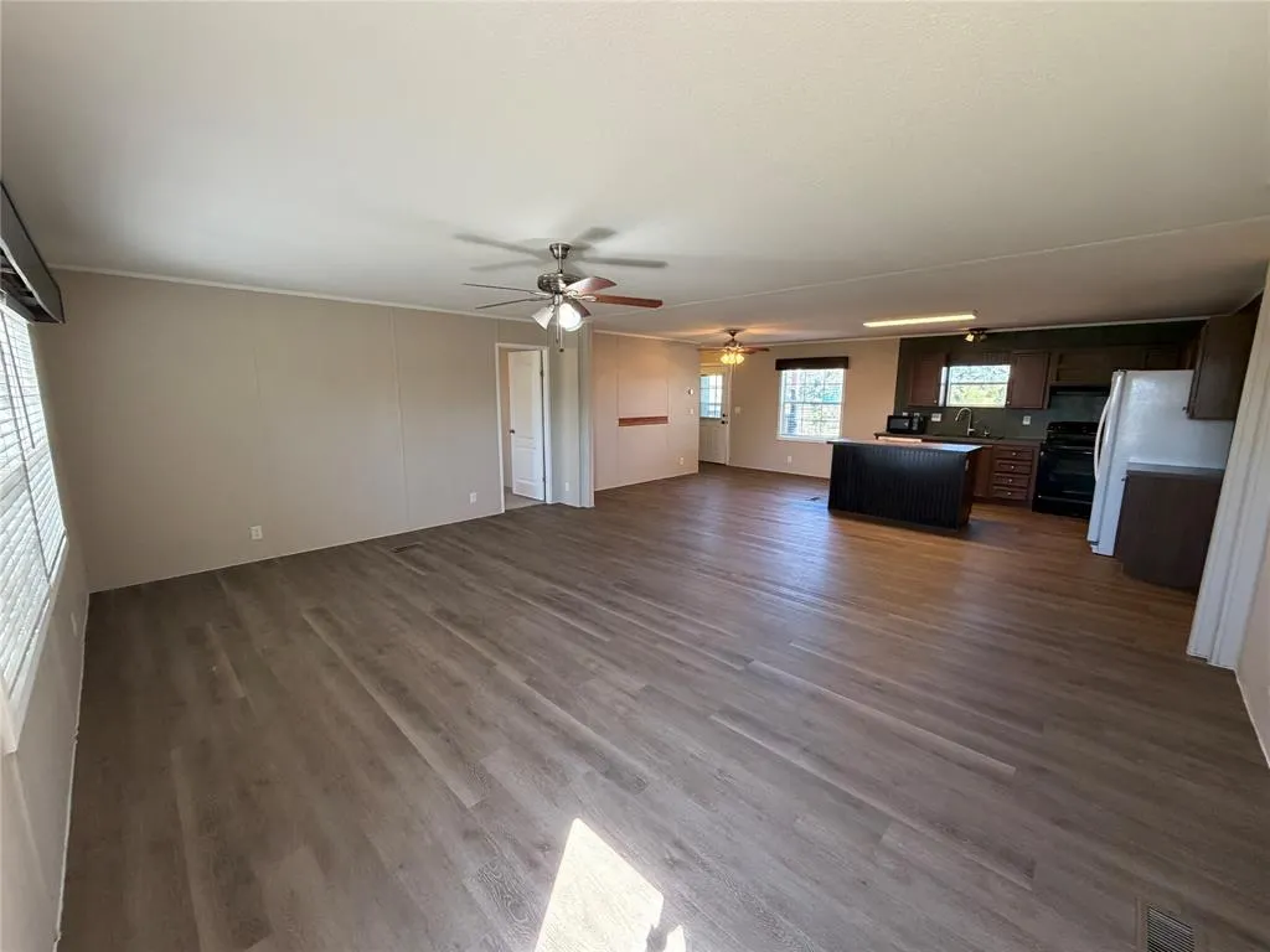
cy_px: 476
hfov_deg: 102.1
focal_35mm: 14
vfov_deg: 85.7
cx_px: 635
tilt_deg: -9.8
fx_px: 514
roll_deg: +0.3
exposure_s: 1/120
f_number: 2.2
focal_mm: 2.22
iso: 320
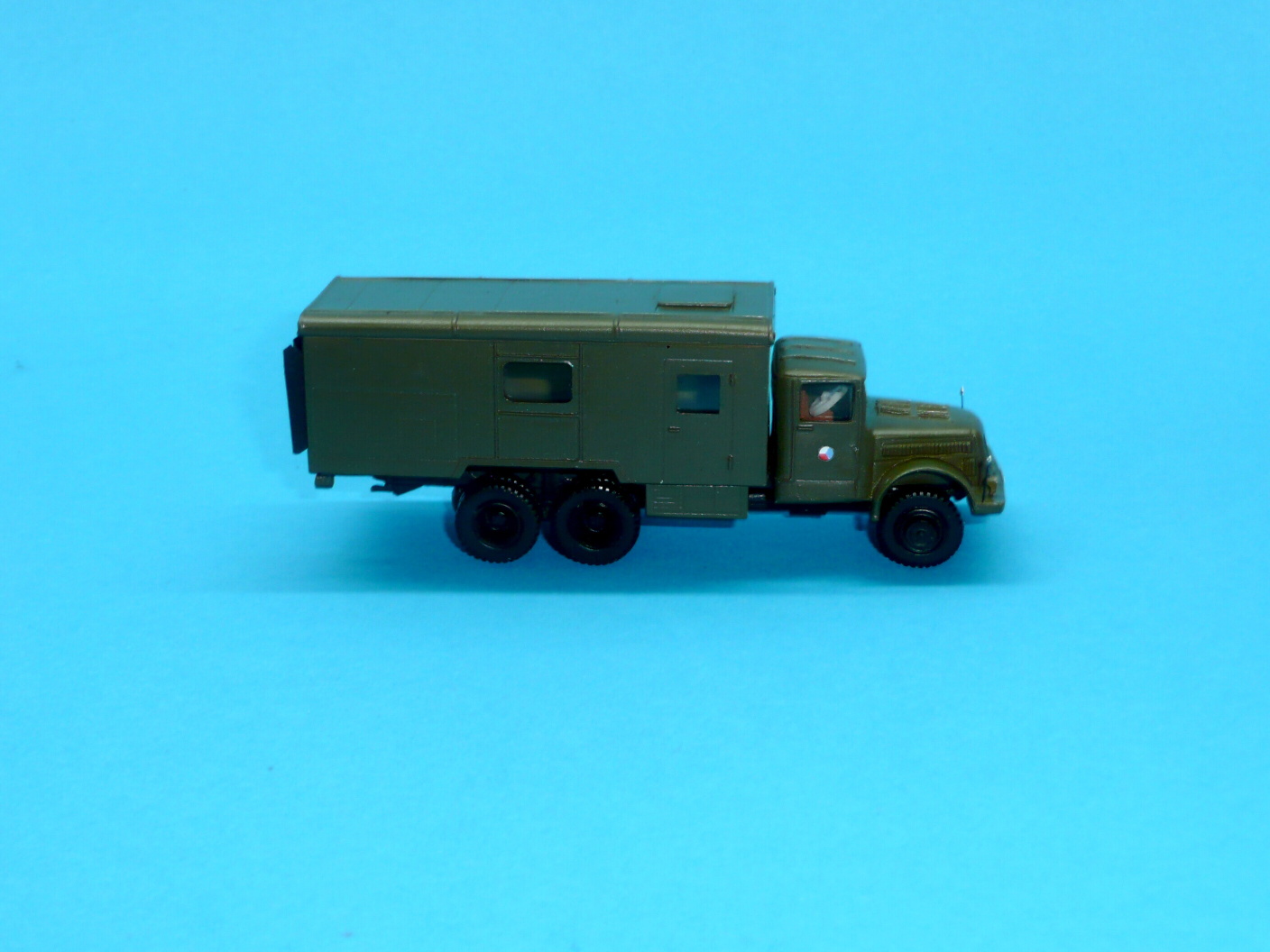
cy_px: 476
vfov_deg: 26.6
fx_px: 2018
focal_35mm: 55
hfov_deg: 34.9
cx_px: 635
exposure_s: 1/30
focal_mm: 9.1
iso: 100
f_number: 4.3
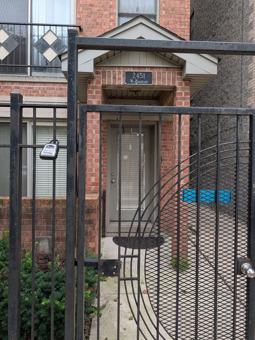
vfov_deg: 71.6
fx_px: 236
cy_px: 170
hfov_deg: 56.8
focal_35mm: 24
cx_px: 128
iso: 291
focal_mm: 6.9
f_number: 1.68
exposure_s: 1/169
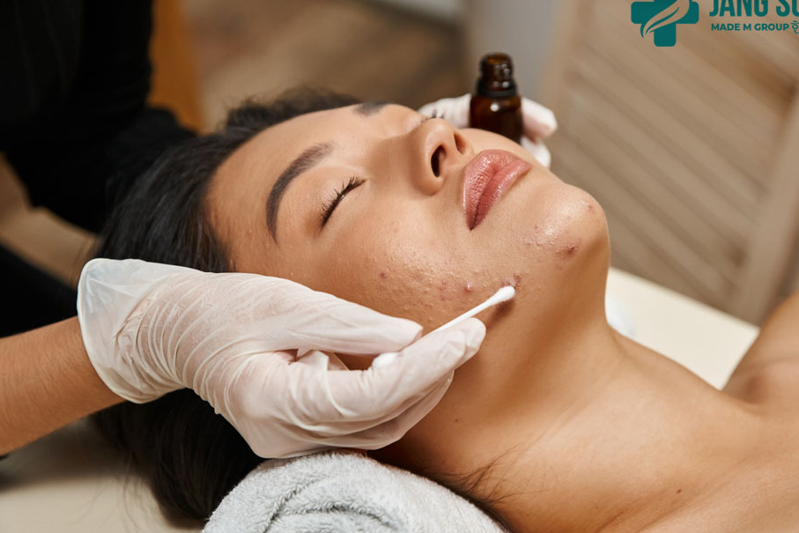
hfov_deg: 25.7
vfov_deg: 17.3
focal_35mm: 79
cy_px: 272
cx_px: 434
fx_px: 1754
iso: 640
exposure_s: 1/200
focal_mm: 70
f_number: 4.5
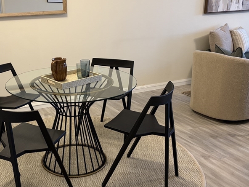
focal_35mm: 45
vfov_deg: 32.2
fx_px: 324
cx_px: 79
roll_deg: +1.8
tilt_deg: -17.3
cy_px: 93
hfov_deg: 41.4
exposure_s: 1/60
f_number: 1.6
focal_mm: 5.96
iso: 160
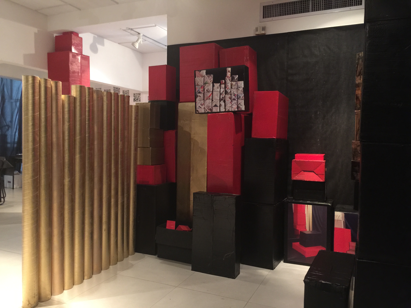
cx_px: 206
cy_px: 154
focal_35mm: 29
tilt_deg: -2.8
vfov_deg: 48.2
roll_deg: -1.9
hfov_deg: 61.7
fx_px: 344
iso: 80
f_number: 2.2
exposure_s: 1/4
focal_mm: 4.15
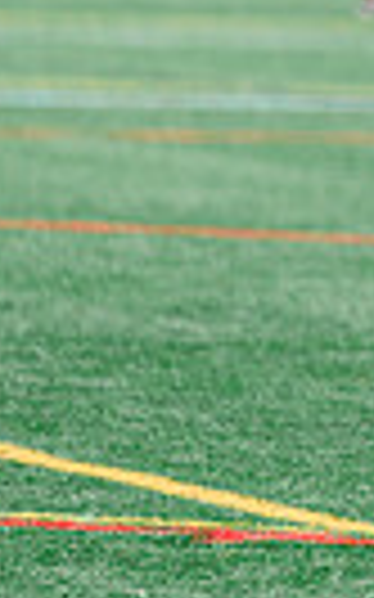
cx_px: 1235
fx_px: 14530
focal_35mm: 890
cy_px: -92
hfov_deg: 1.5
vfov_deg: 2.4
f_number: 3.2
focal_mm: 200
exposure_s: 1/640
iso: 250
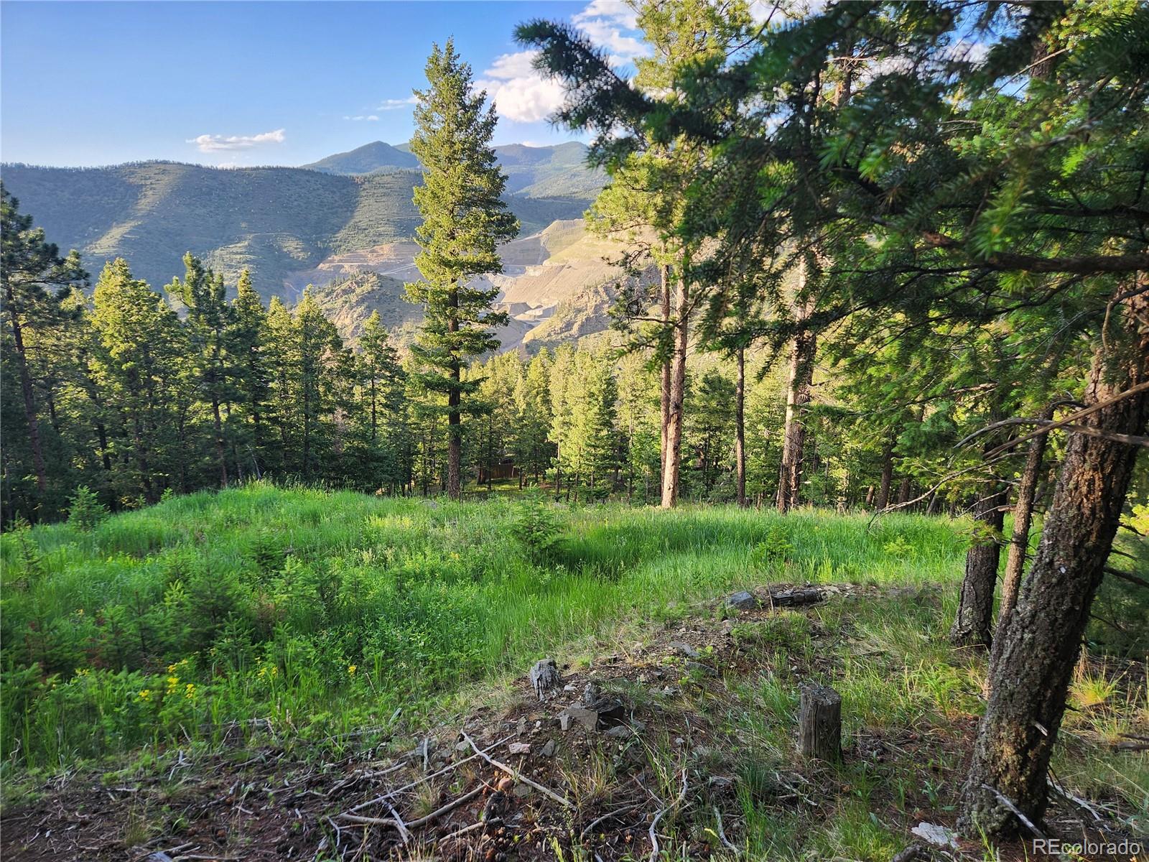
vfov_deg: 58.9
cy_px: 431
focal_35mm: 23
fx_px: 763
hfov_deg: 73.9
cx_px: 574
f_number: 1.8
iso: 20
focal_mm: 5.4
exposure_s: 1/234
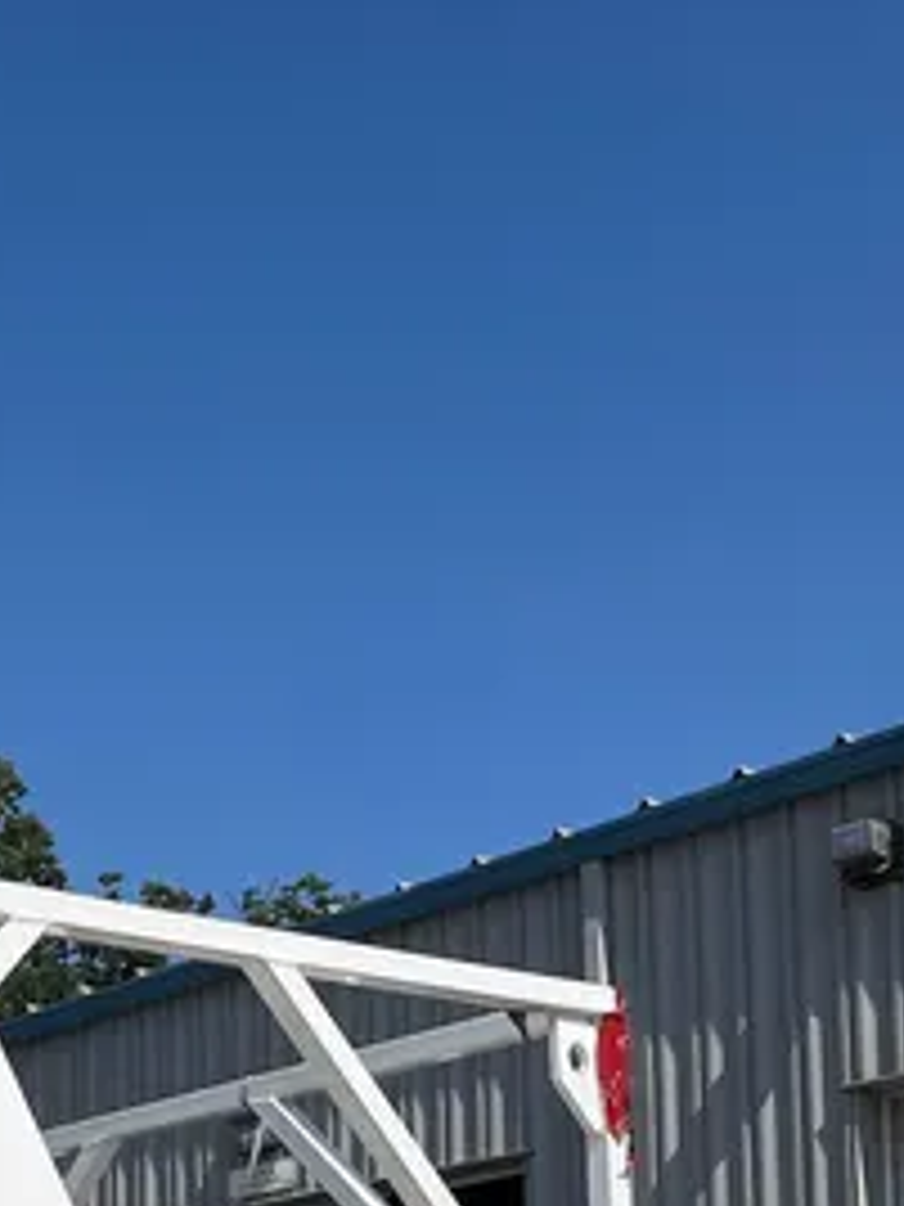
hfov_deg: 19.2
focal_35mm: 71
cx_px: -270
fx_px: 2472
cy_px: 1424
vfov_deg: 24.9
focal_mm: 5.1
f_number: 1.6
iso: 50
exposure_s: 1/7874
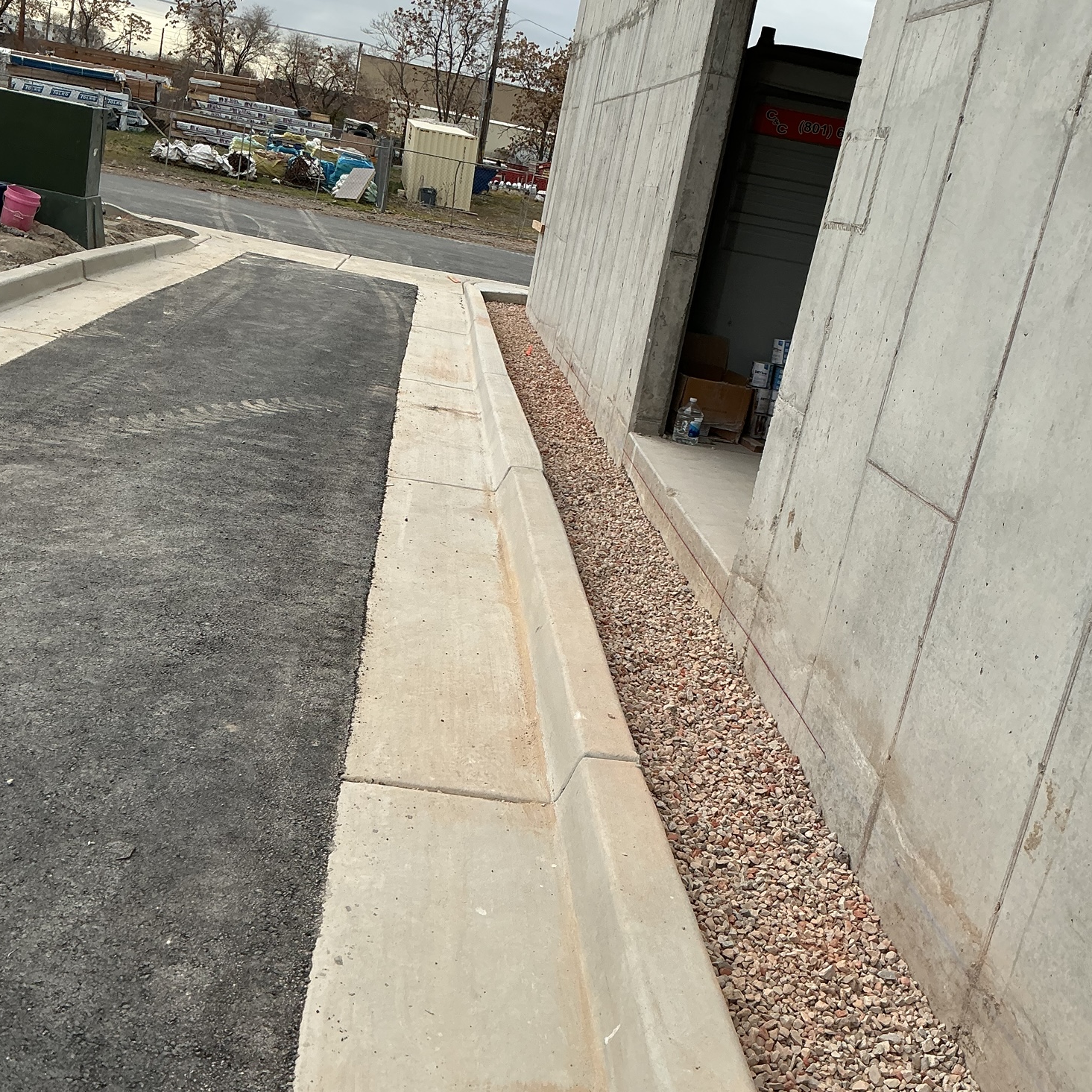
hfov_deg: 47.2
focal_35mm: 35
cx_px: 549
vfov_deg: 47.2
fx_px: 1249
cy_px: 518
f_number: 1.8
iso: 25
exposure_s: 1/1121
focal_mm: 3
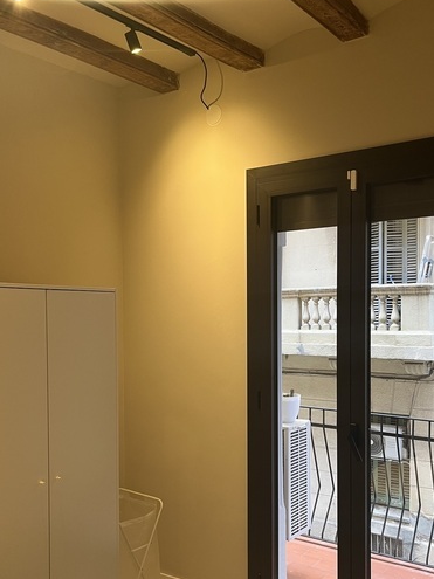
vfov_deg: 52.4
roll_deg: +0.4
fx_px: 585
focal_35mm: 35
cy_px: 335
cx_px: 255
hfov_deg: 40.5
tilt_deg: -1.7
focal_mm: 5.1
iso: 64
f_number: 1.6
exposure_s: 1/50
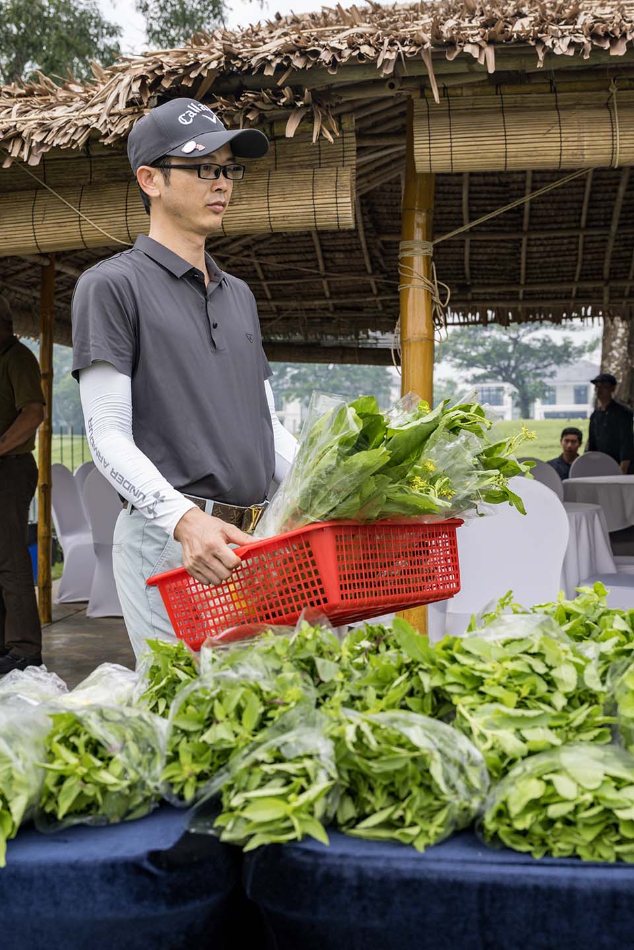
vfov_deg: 49.6
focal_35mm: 39
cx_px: 317
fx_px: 1030
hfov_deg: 34.2
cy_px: 475
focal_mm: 39
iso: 560
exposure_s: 1/250
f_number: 6.3
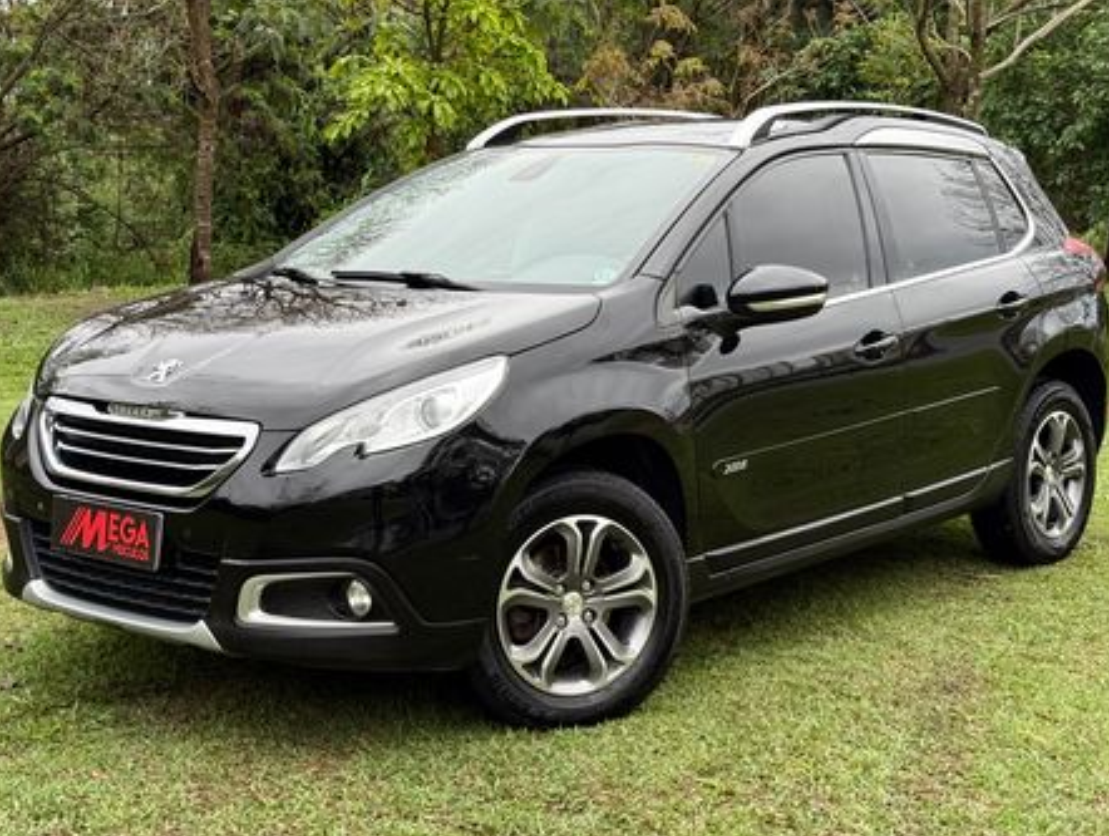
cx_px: 560
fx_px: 1637
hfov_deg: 37.4
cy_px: 402
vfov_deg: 28.6
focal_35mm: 51
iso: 64
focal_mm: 6.76
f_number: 1.78
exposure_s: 1/578
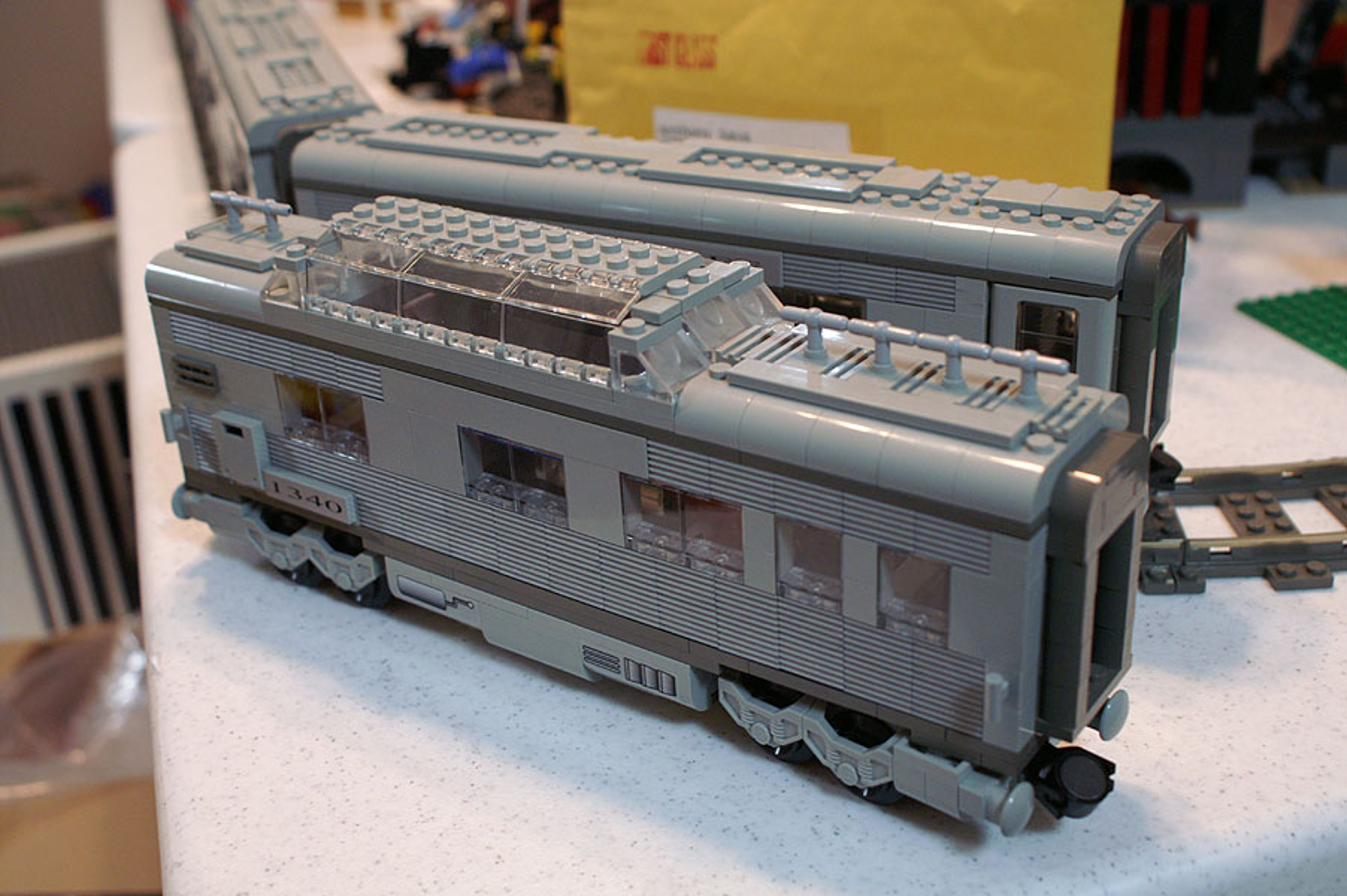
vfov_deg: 31.8
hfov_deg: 46.4
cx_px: 674
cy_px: 448
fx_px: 1570
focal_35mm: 42
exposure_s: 1/40
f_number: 5
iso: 800
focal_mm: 28
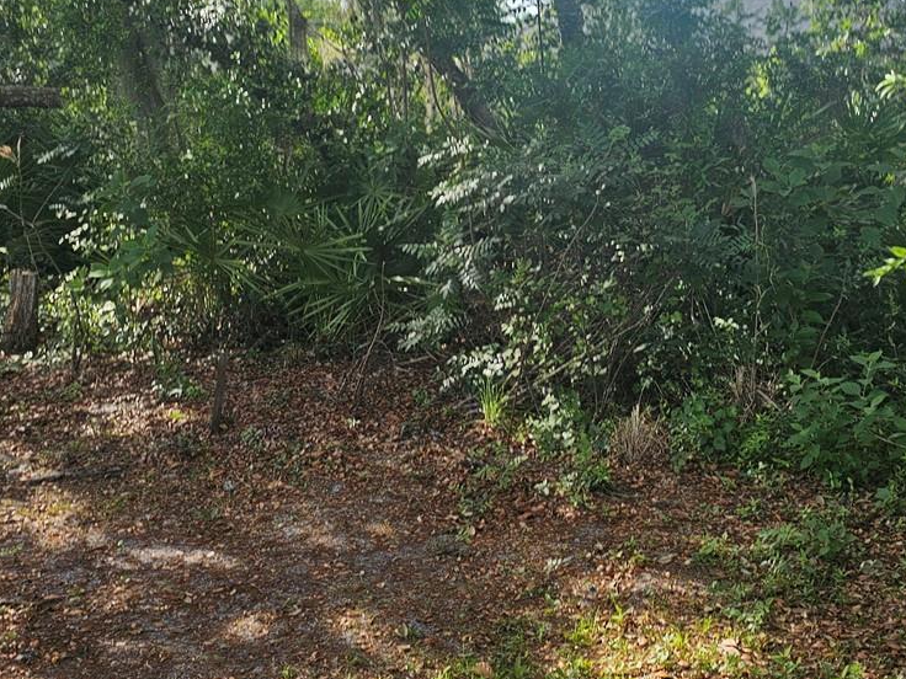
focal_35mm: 50
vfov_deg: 28.7
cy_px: 176
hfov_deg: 38.2
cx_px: 465
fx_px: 1309
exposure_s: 1/357
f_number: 1.7
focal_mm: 6.3
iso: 10
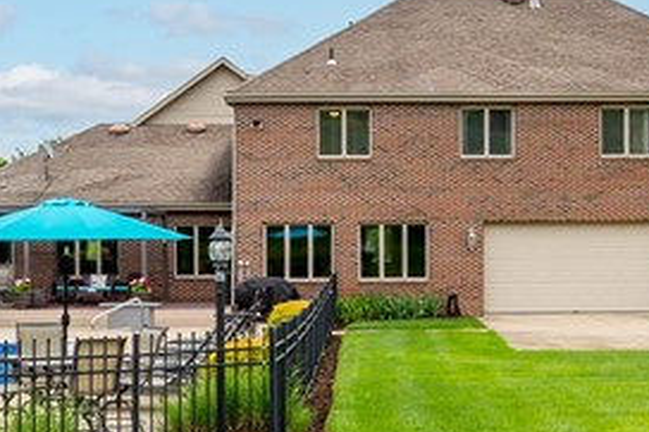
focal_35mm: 60
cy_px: 258
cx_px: 377
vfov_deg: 22.6
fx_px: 1081
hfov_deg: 33.4
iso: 100
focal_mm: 10
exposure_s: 1/400
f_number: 7.1
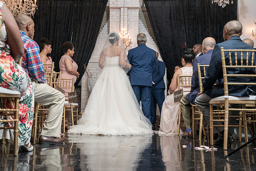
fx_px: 302
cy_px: 67
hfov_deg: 45.9
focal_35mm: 42
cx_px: 118
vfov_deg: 31.5
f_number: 4.5
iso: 2000
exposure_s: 1/200
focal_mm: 35
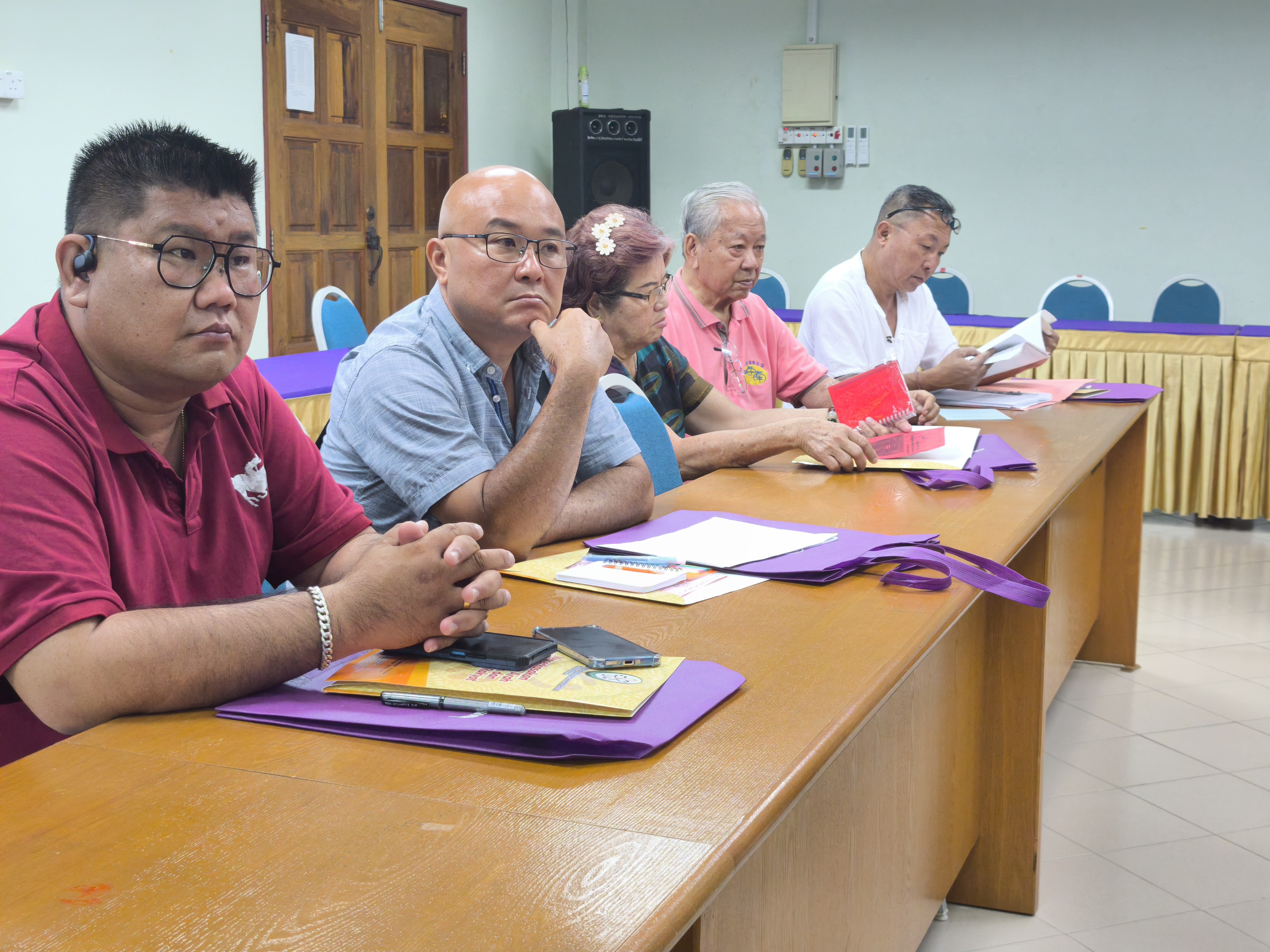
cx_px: 635
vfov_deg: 31.5
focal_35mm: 46
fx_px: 1688
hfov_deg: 41.2
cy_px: 476
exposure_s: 1/50
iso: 320
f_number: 1.6
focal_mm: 6.57
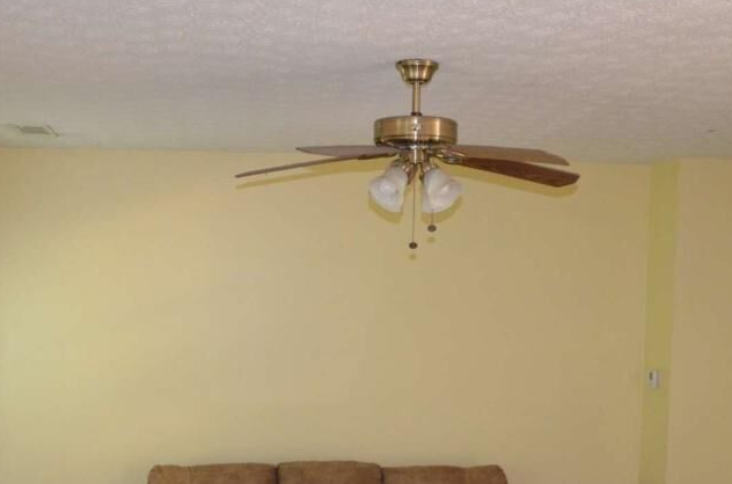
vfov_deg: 23.1
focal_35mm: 57
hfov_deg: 35.1
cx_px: 349
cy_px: 431
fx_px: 1156
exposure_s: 1/60
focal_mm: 20
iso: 2200
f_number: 3.8
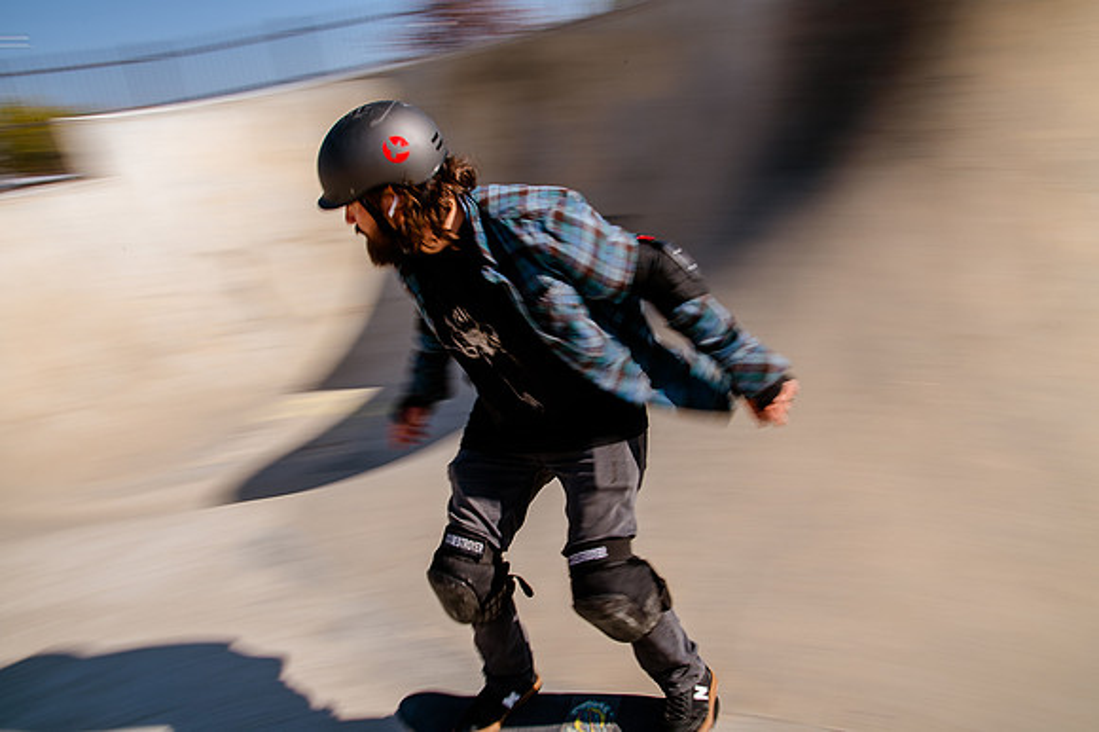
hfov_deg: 60.3
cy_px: 366
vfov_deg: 42.3
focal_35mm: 31
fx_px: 946
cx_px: 550
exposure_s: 1/40
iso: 200
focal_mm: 31
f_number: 18
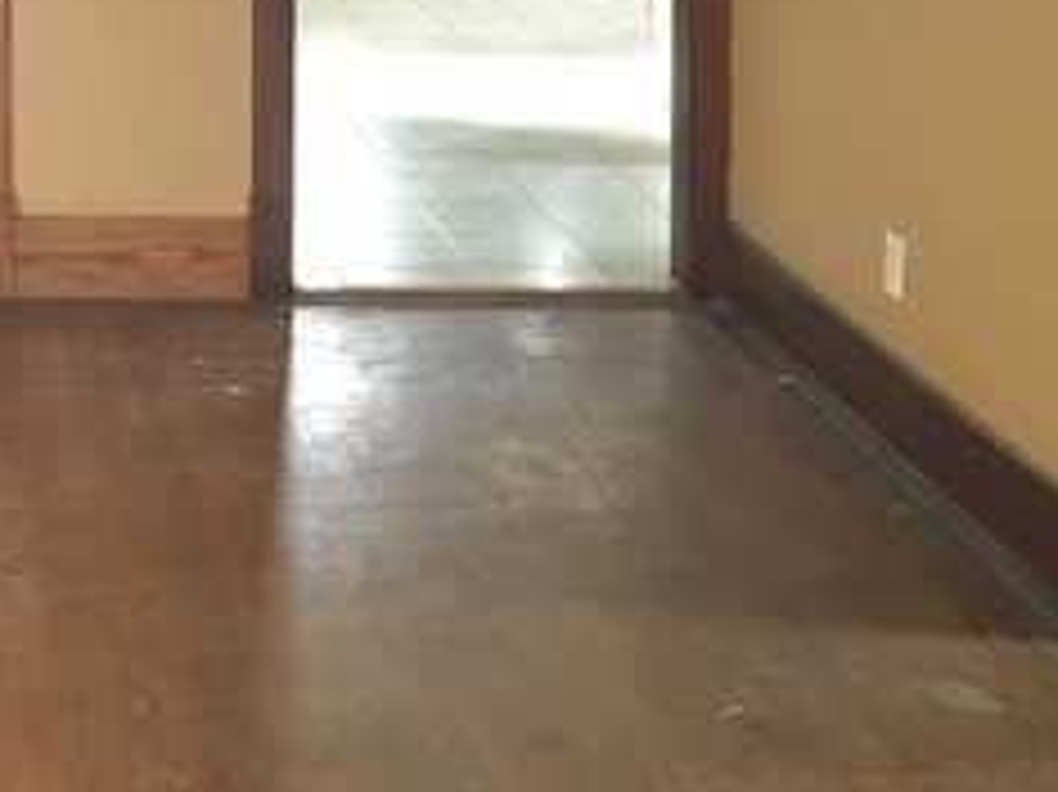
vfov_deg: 17.5
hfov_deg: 23.3
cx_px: -86
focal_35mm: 79
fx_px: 2413
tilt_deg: -4.4
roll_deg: -0.5
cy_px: -248
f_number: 2.2
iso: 200
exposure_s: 1/15
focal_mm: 4.15
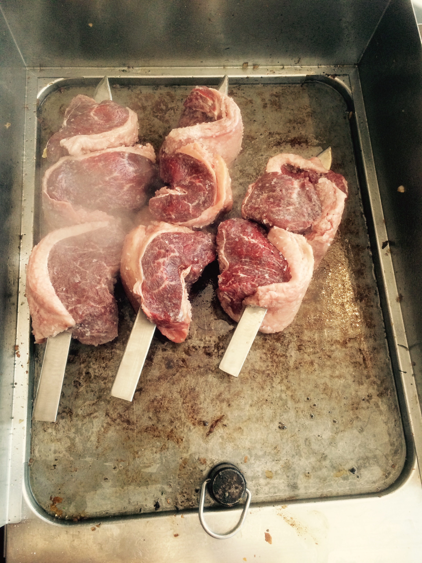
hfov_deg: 48.2
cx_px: 211
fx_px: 471
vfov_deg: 61.7
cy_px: 282
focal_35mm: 29
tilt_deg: -75.9
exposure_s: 1/30
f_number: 2.2
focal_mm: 4.15
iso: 125
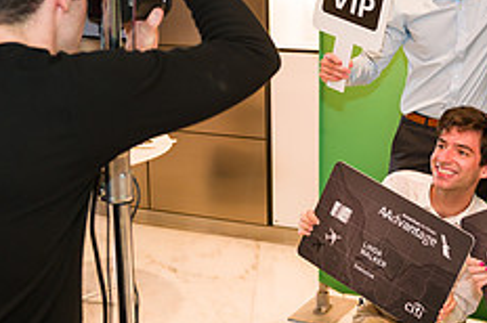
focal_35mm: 65
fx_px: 878
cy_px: 80
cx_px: 334
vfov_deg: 20.7
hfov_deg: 30.7
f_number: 3.2
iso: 320
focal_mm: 26
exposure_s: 1/200
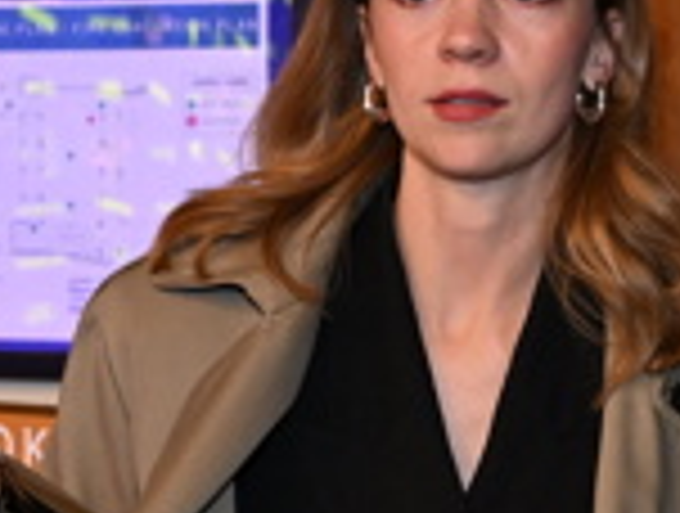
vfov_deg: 9.9
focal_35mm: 149
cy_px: 518
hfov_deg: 13.2
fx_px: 2934
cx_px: 446
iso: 4000
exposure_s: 1/200
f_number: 3.5
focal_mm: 34
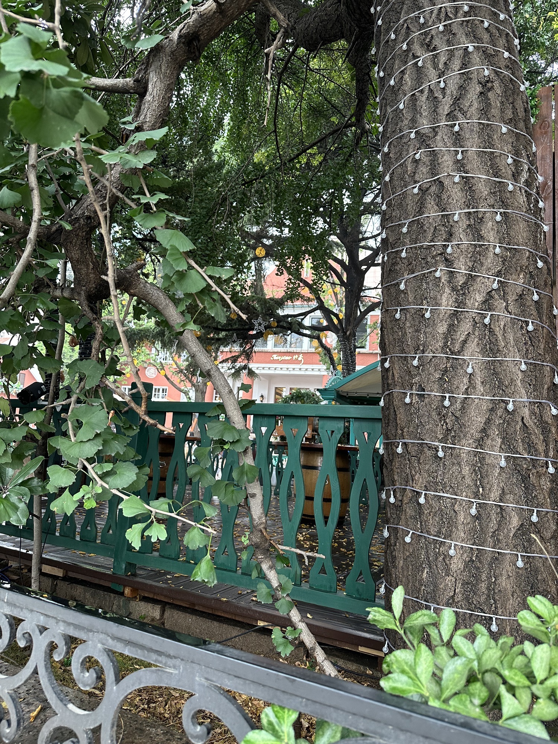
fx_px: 516
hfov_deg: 56.8
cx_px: 279
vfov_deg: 71.6
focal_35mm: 24
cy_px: 372
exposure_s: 1/121
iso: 200
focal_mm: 6.86
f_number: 1.78
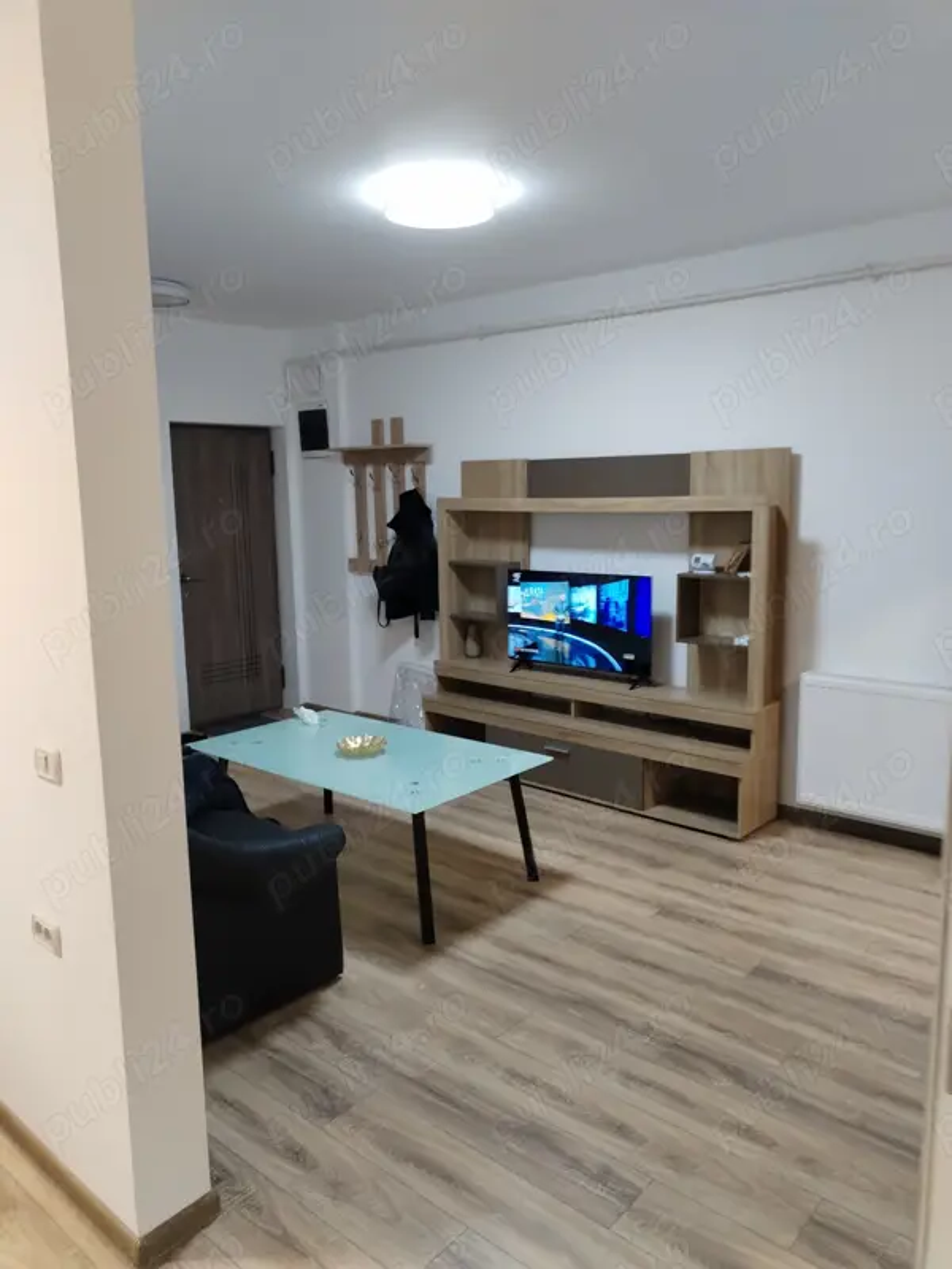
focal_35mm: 29
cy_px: 634
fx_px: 1063
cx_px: 476
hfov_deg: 48.2
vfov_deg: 61.7
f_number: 1.8
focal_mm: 4.75
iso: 451
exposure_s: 1/30
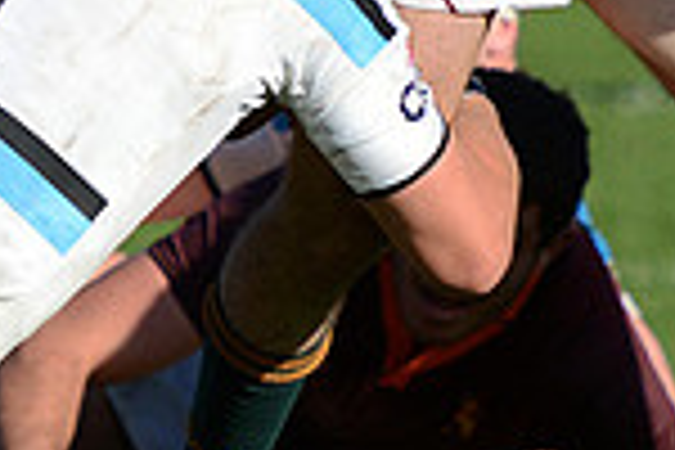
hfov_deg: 2.7
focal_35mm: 753
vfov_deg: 1.8
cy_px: -394
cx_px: 882
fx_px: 14118
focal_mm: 195
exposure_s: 1/2000
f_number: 4
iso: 500
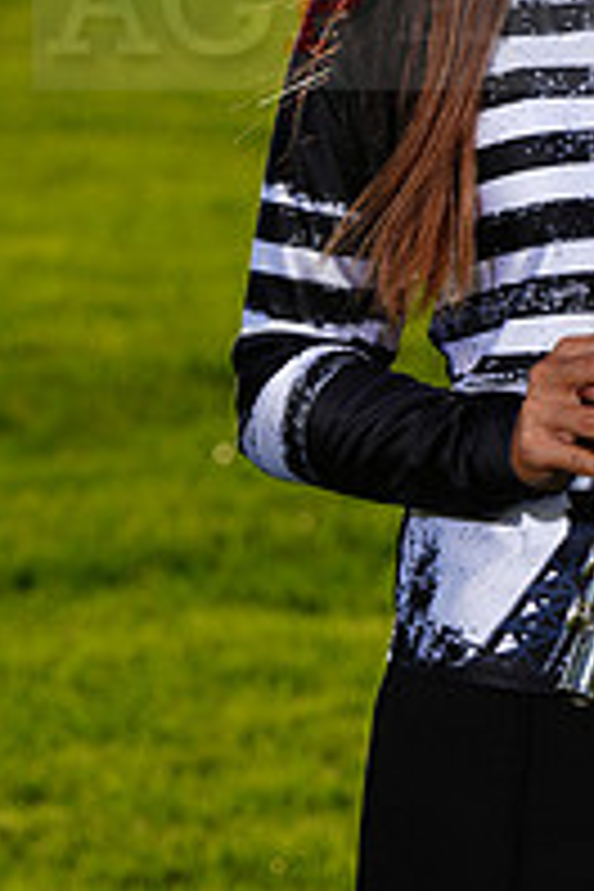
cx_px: 657
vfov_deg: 4.5
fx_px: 11260
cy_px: -18
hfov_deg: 3.0
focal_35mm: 455
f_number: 9
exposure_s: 1/320
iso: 125
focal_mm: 200
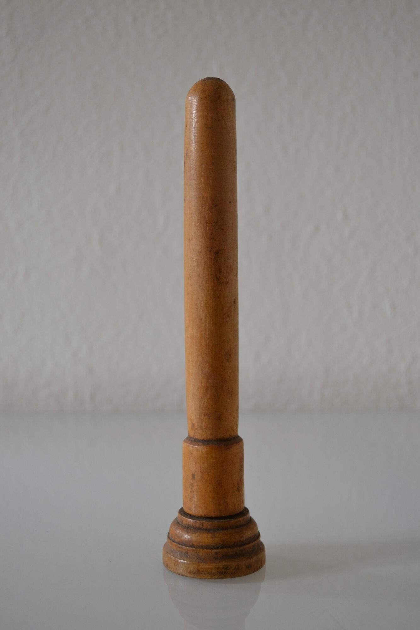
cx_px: 210
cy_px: 315
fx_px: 840
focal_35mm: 48
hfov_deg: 28.1
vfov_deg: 41.1
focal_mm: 32
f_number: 4.8
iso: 400
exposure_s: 1/40
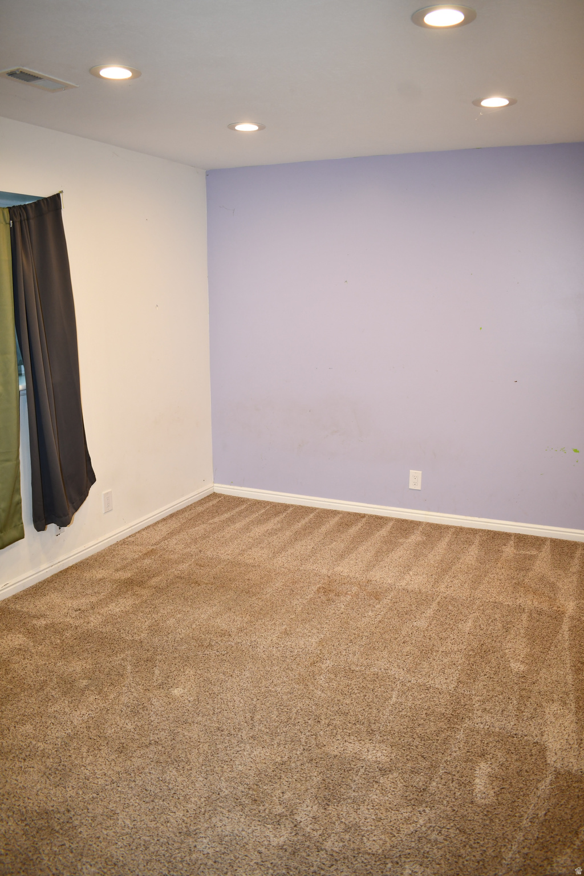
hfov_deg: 47.9
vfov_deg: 67.4
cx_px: 292
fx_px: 657
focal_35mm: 27
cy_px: 438
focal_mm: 18
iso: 560
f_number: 4
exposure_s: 1/60
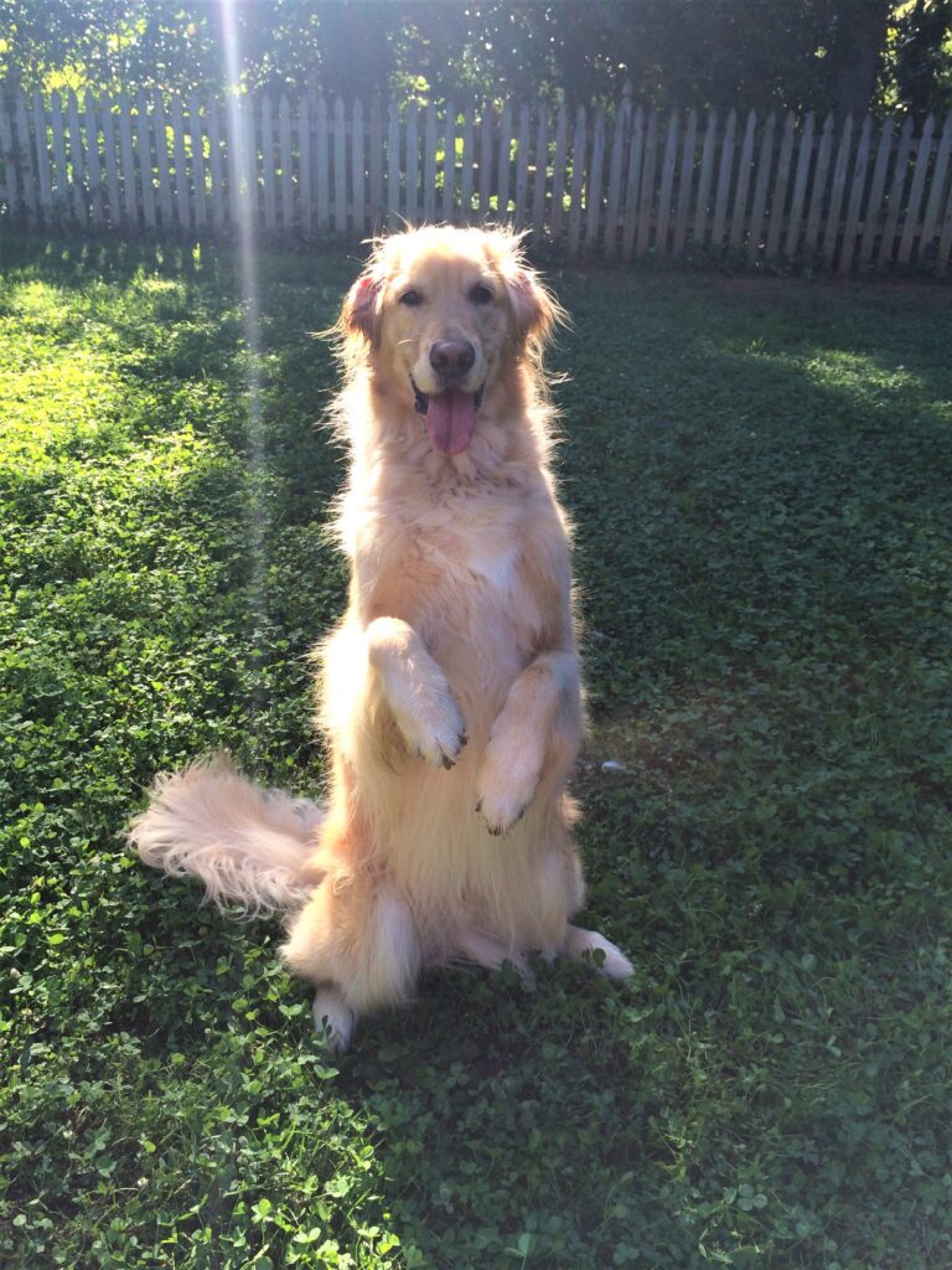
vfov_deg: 60.0
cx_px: 476
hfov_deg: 46.8
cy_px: 635
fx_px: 1100
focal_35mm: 30
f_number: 2.2
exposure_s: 1/323
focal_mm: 4.12
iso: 32
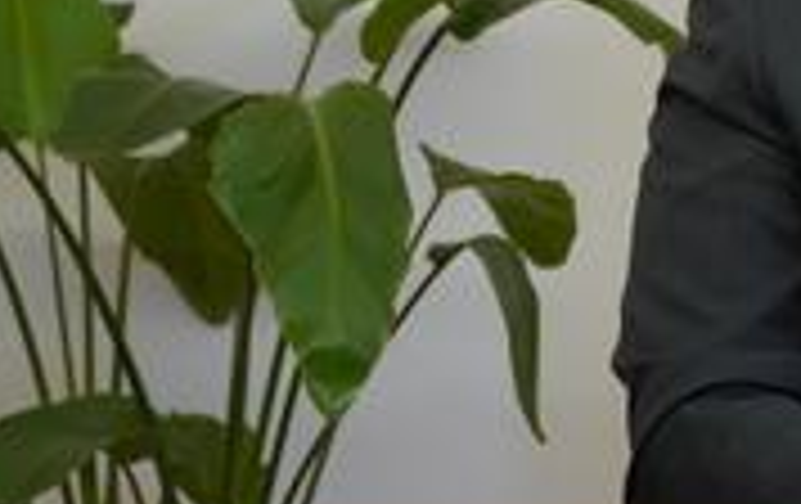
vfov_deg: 6.6
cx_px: 864
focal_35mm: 197
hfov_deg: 10.5
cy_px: -133
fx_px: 4309
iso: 1000
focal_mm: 46
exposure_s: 1/160
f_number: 5
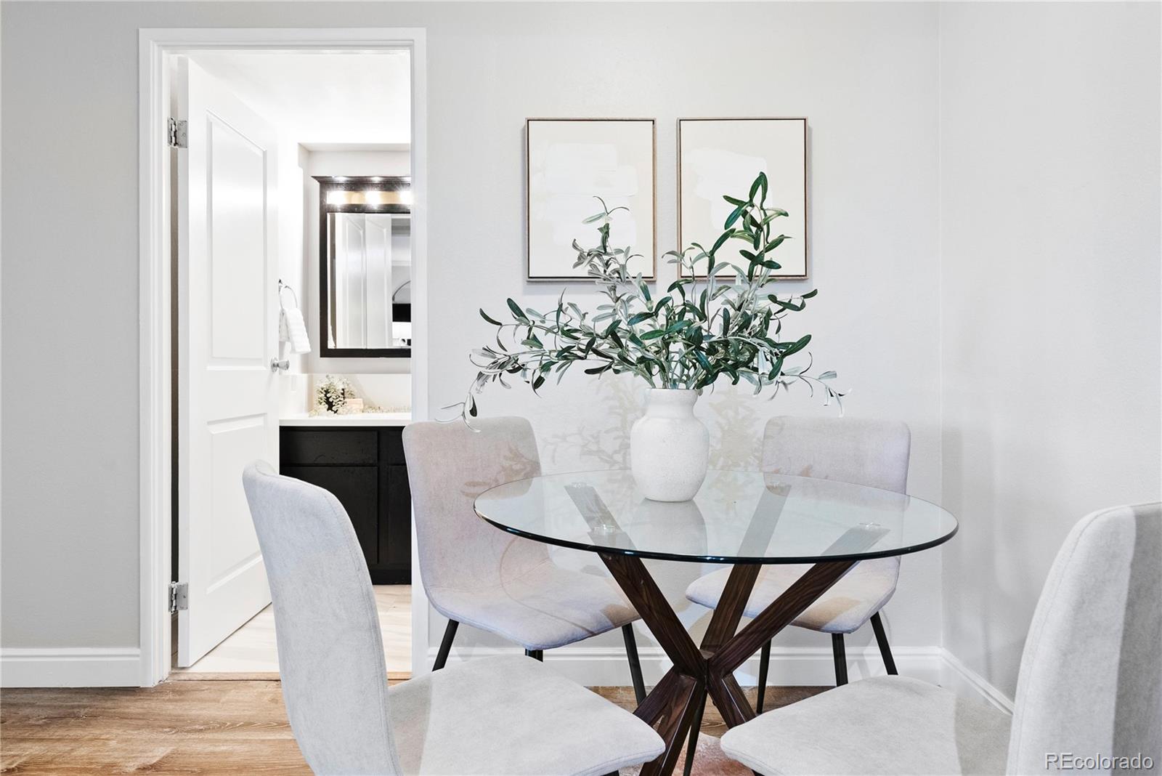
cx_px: 581
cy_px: 388
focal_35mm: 24
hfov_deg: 73.7
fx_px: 775
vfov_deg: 53.2
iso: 1000
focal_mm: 24
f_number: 8
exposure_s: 1/5
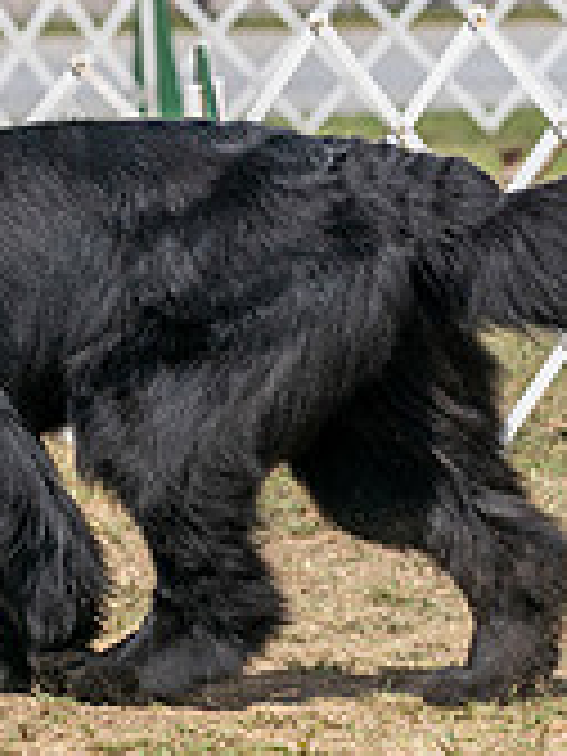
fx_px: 11466
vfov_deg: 3.8
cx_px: -358
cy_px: 4
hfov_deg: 2.8
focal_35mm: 525
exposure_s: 1/1600
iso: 200
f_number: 4.5
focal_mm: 136
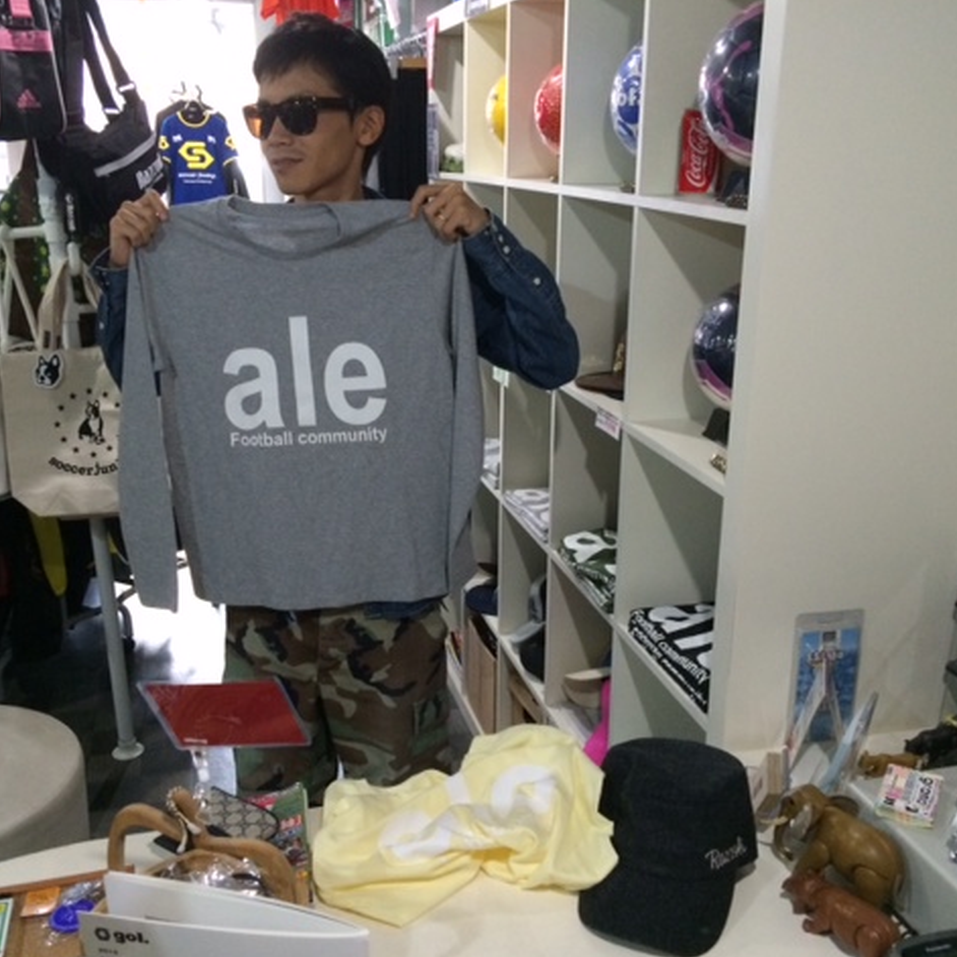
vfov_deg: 46.0
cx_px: 451
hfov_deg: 46.0
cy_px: 473
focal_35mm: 36
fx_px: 1126
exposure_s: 1/30
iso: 250
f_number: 2.2
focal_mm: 4.12
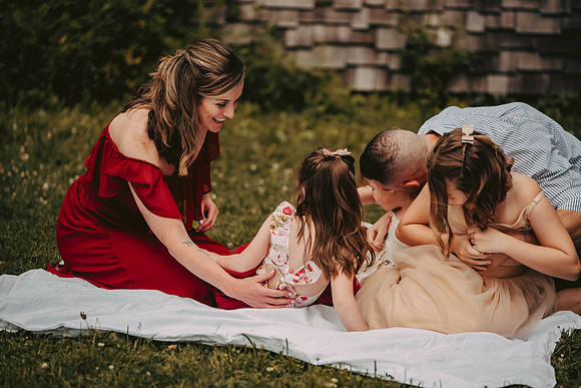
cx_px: 290
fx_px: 2663
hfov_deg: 12.4
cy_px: 194
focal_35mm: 165
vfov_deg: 8.3
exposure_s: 1/4000
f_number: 2.8
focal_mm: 165
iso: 640
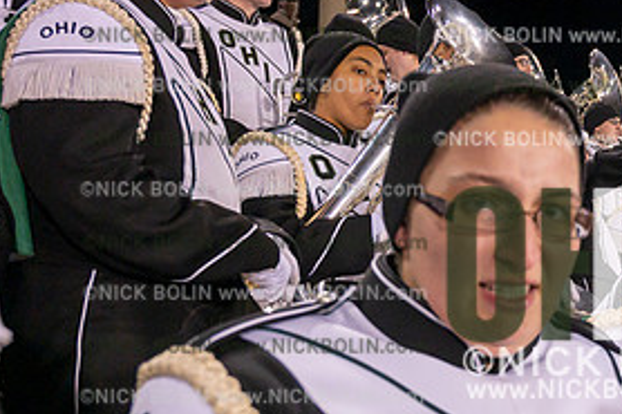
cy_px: 293
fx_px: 863
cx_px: 604
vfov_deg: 26.7
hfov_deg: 36.2
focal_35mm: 50
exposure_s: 1/640
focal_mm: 24
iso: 5000
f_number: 4.5
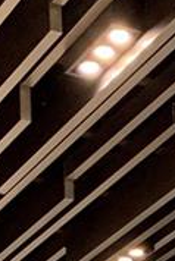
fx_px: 1324
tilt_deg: +3.7
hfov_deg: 7.5
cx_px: 184
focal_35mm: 182
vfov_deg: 9.7
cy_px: 672
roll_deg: +0.9
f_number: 1.8
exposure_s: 1/60
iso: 125
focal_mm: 4.25
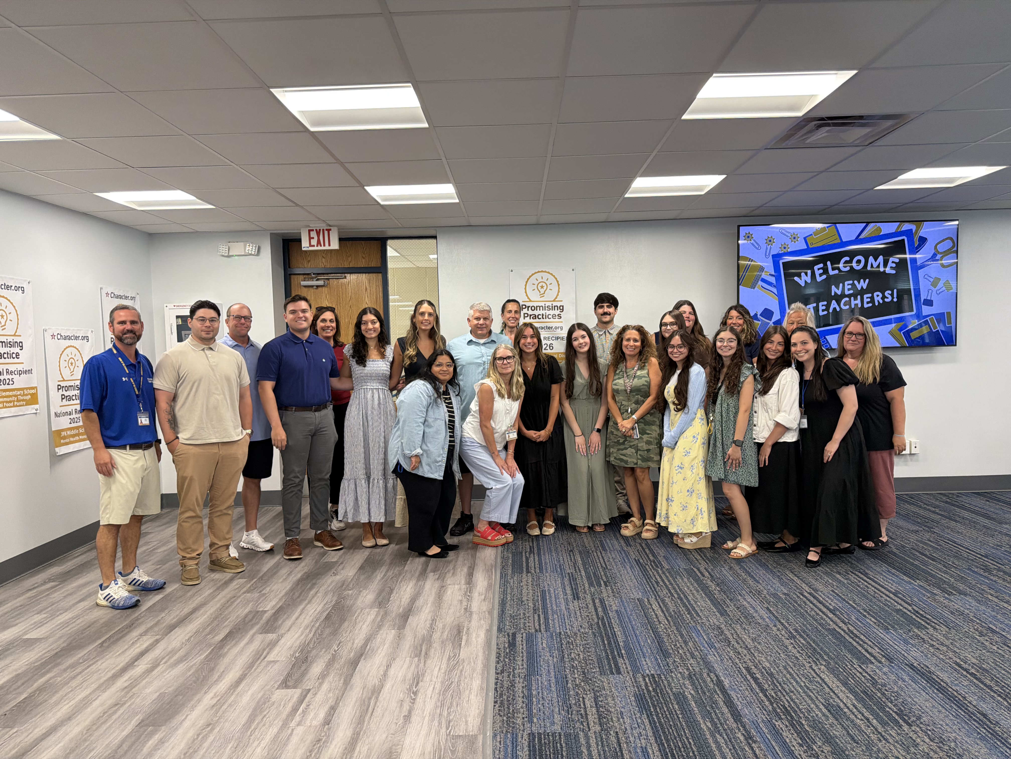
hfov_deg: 71.6
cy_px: 380
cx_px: 506
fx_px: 701
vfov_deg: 56.8
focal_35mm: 24
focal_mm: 6.76
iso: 200
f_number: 1.78
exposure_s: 1/227
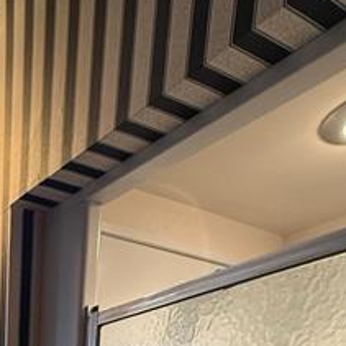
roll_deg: +0.4
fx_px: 509
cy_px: 567
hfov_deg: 32.2
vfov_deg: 24.6
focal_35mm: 45
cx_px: -51
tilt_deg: -13.2
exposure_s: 1/60
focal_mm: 2.22
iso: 500
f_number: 2.2
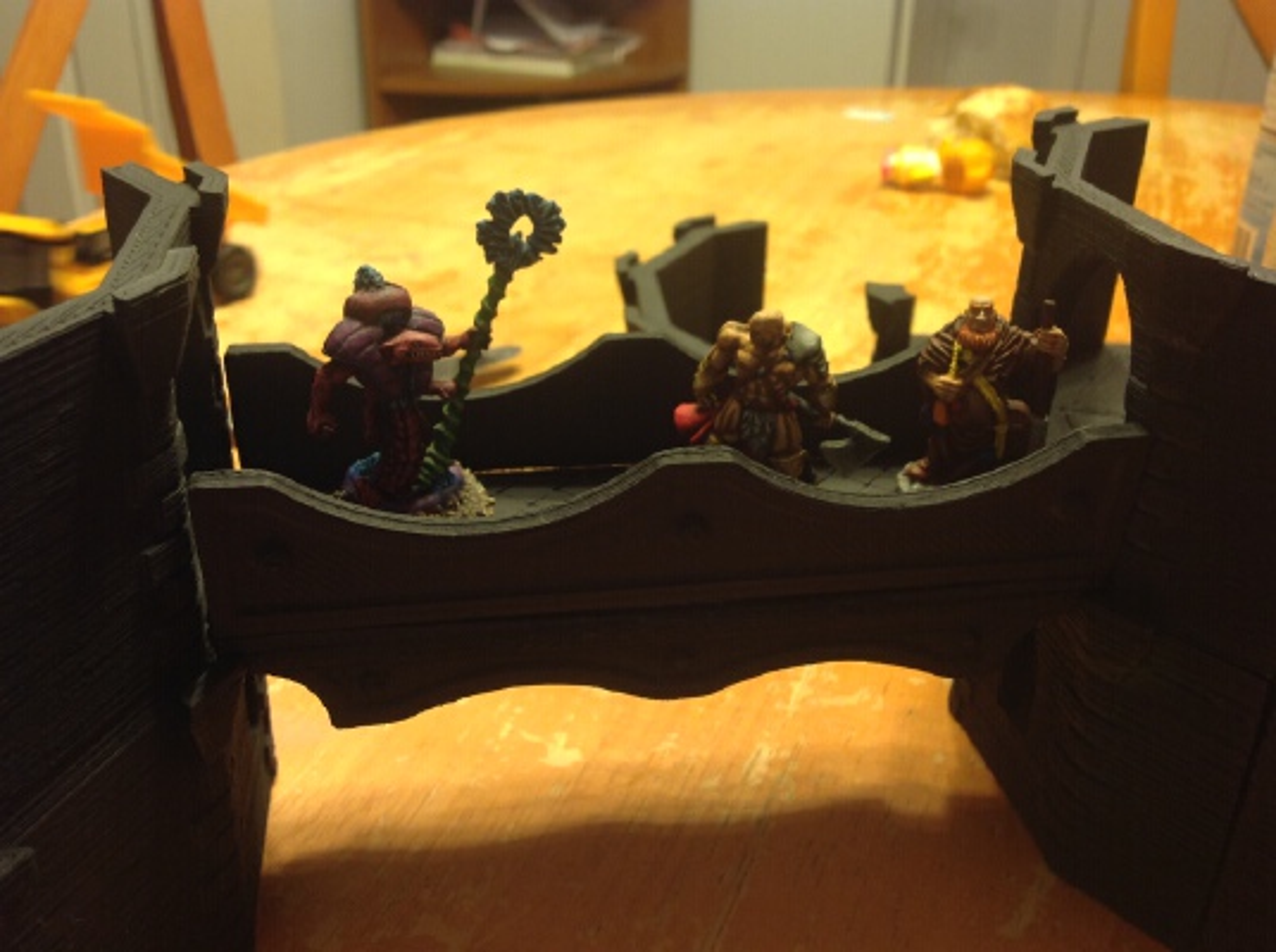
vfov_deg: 40.6
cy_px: 476
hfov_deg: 52.7
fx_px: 1288
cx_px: 638
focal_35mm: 35
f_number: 2.4
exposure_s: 1/15
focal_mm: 4.28
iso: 80
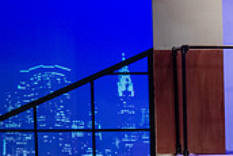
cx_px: 391
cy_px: 233
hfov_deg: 4.5
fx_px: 2941
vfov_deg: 3.0
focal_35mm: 454
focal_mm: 135
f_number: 3.2
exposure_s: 1/200
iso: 3200
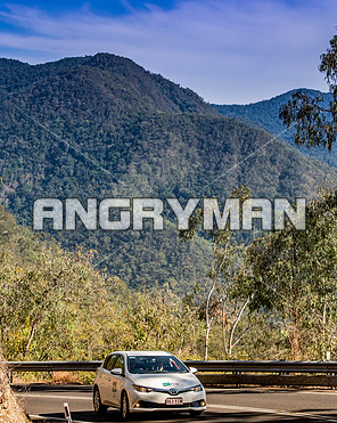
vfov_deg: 13.1
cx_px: 167
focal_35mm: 147
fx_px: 1836
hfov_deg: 10.5
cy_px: 214
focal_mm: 86
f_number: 5
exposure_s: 1/4000
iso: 250
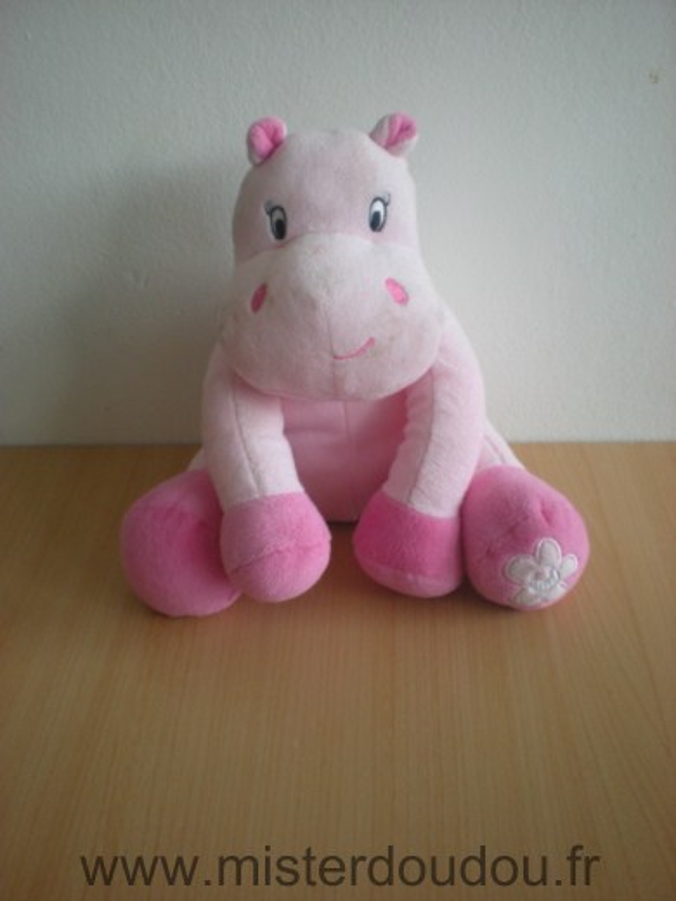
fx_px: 989
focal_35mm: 38
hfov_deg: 37.7
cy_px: 450
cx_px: 338
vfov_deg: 49.0
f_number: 3.1
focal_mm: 6.3
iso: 200
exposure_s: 1/27
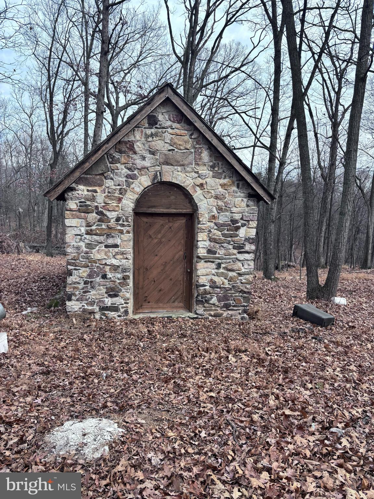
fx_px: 375
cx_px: 187
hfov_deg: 53.1
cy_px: 250
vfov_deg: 67.3
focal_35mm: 26
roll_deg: -0.9
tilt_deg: -8.0
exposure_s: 1/978
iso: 50
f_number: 1.6
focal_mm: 5.96
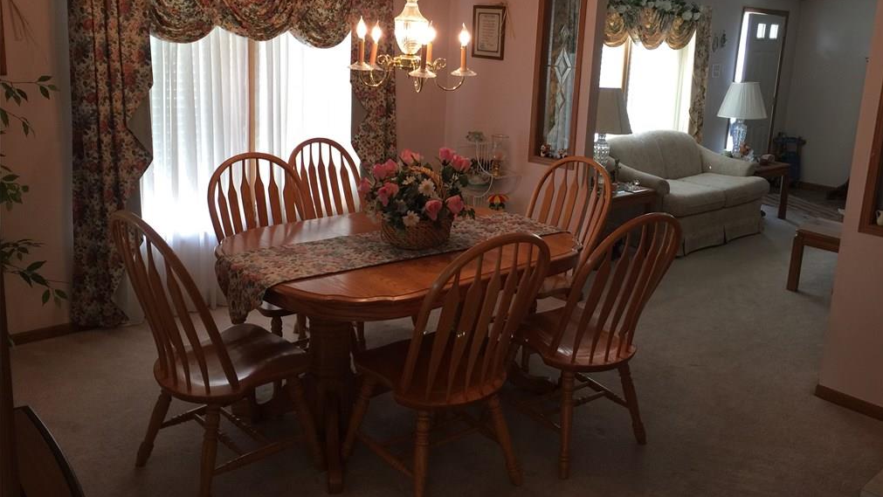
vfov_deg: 36.5
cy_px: 190
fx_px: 749
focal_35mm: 32
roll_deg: -3.5
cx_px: 446
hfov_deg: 61.0
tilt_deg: -10.2
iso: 40
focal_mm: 4.15
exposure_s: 1/30
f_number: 2.2
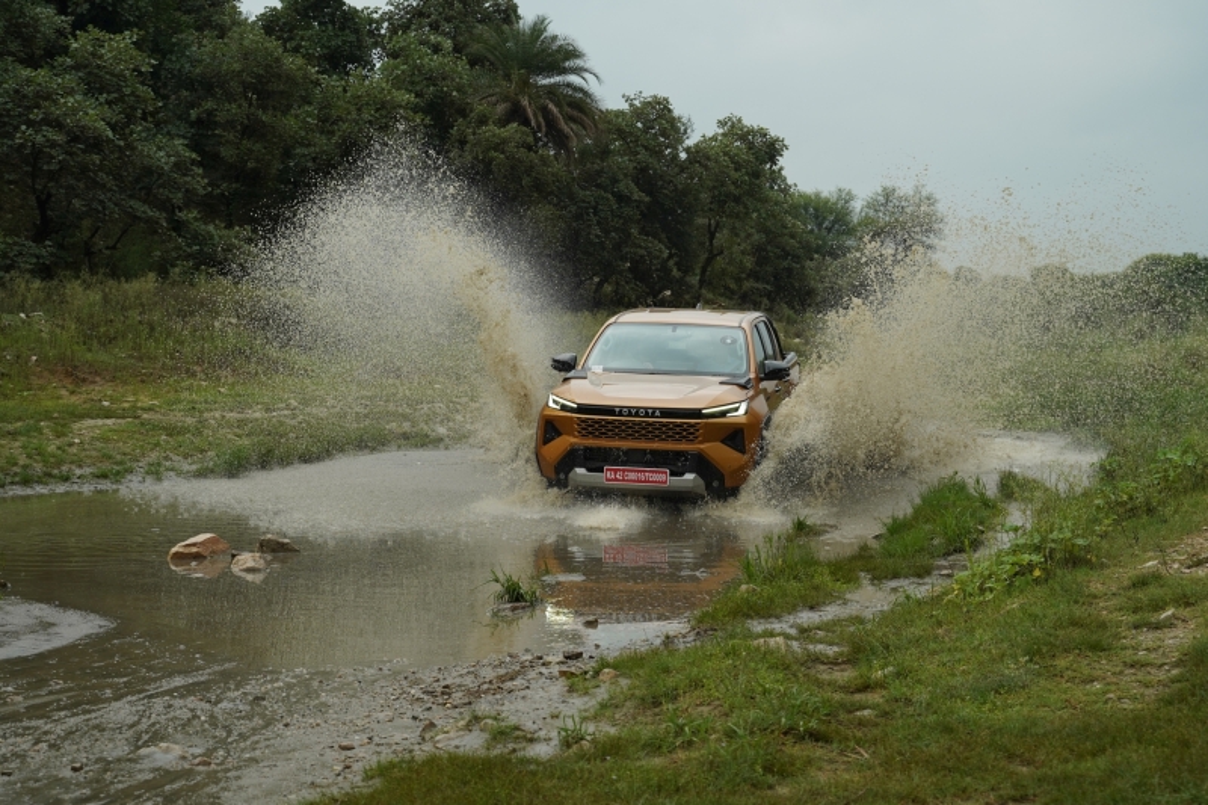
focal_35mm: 50
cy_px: 402
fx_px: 1677
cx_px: 604
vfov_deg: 27.0
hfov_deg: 39.6
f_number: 5
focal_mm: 50
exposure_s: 1/800
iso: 640
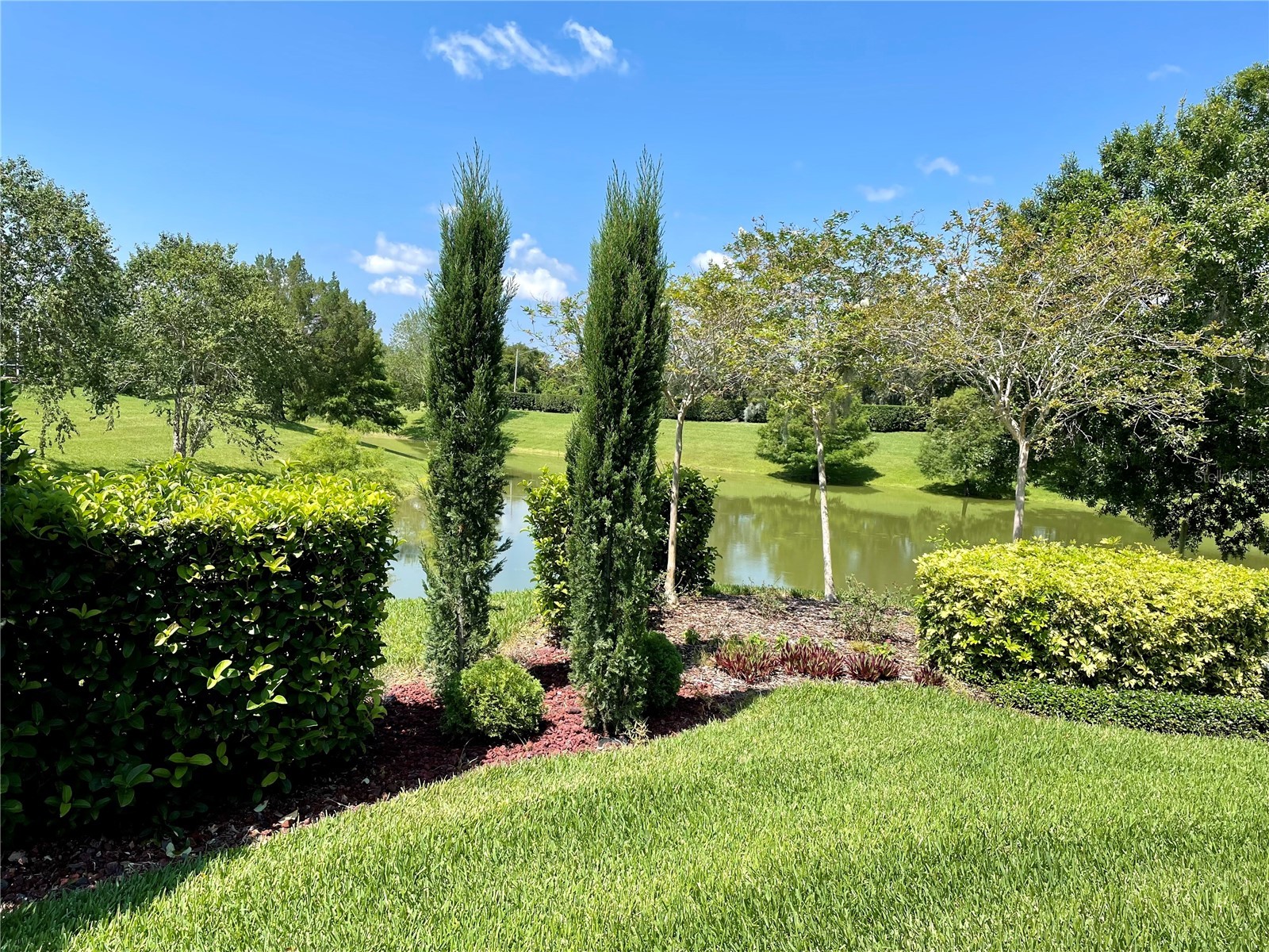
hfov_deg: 67.3
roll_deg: -2.2
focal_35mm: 26
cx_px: 634
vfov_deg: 53.1
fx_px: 953
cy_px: 476
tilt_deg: -4.5
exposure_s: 1/2212
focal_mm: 4.2
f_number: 1.6
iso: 32
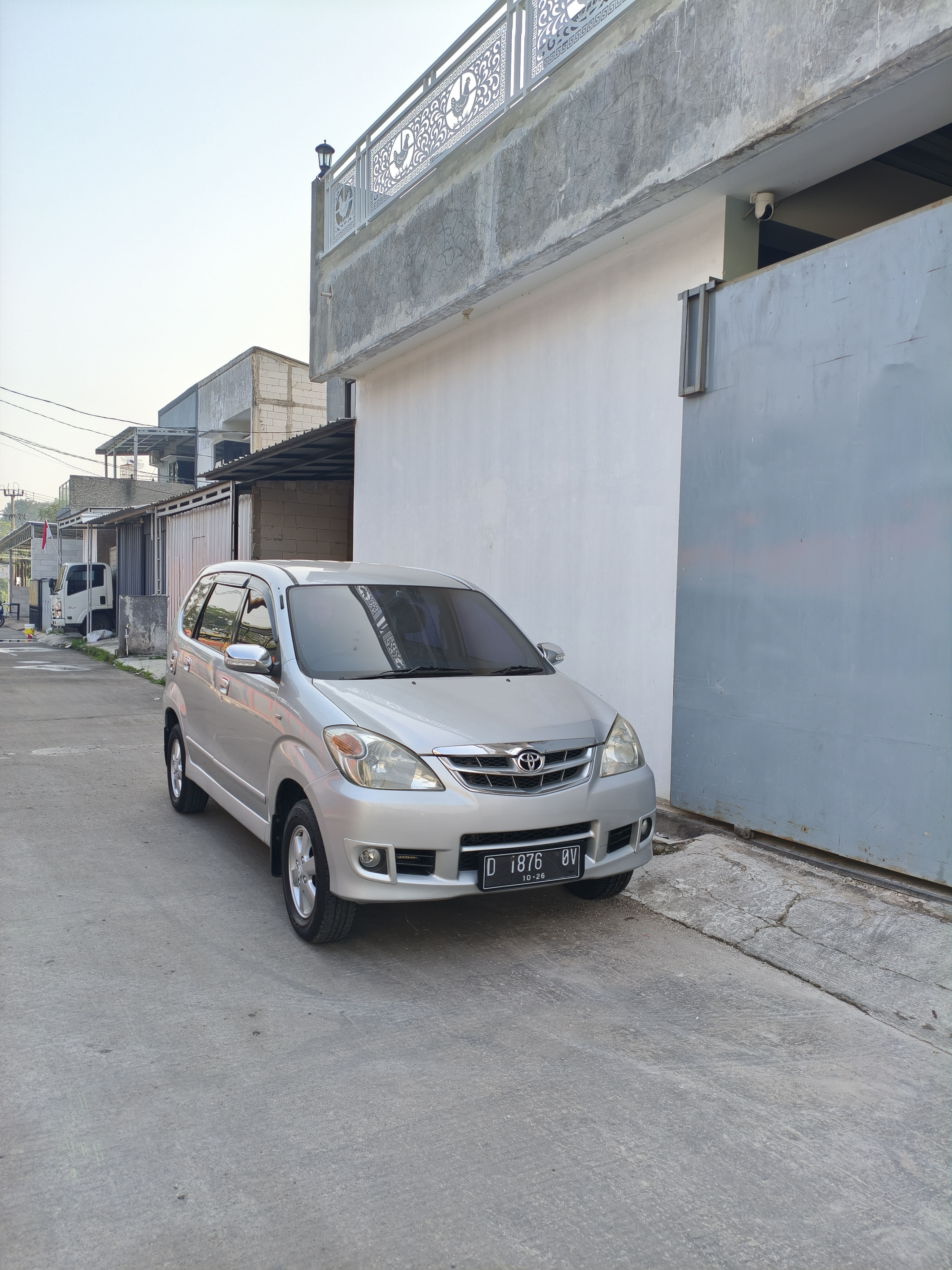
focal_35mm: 26
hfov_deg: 53.1
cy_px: 635
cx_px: 476
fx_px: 953
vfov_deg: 67.3
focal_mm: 4.94
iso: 80
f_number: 1.5
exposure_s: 1/284
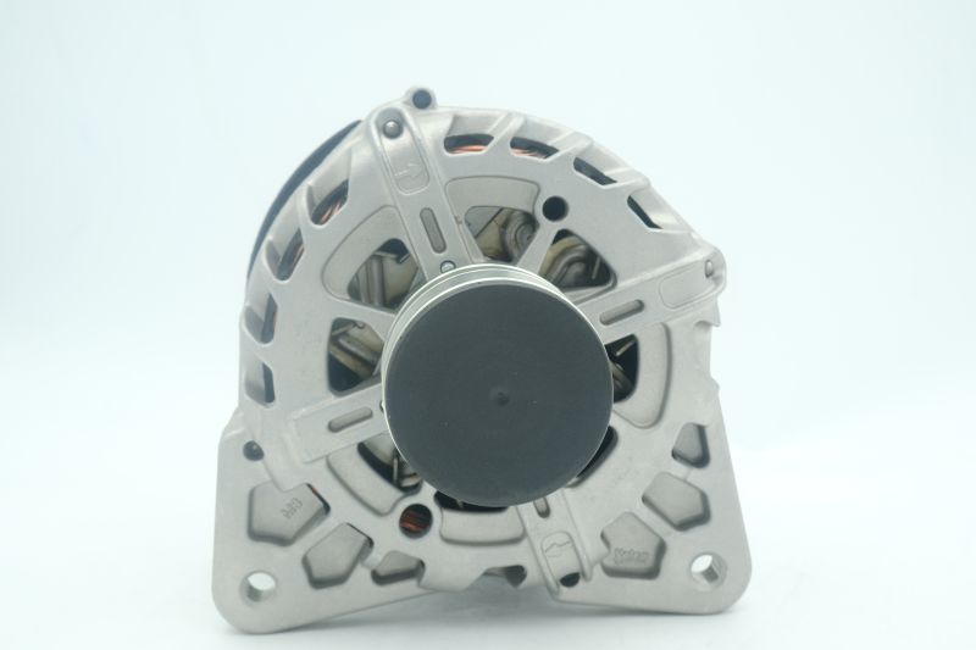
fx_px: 1355
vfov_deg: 27.0
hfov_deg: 39.6
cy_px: 325
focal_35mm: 50
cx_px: 488
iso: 200
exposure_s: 1/20
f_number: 11
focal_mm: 33.3
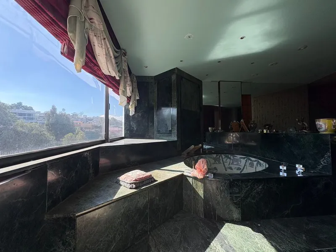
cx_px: 168
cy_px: 126
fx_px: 136
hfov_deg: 102.1
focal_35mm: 14
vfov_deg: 85.7
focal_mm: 2.22
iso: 50
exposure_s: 1/681
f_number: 2.2
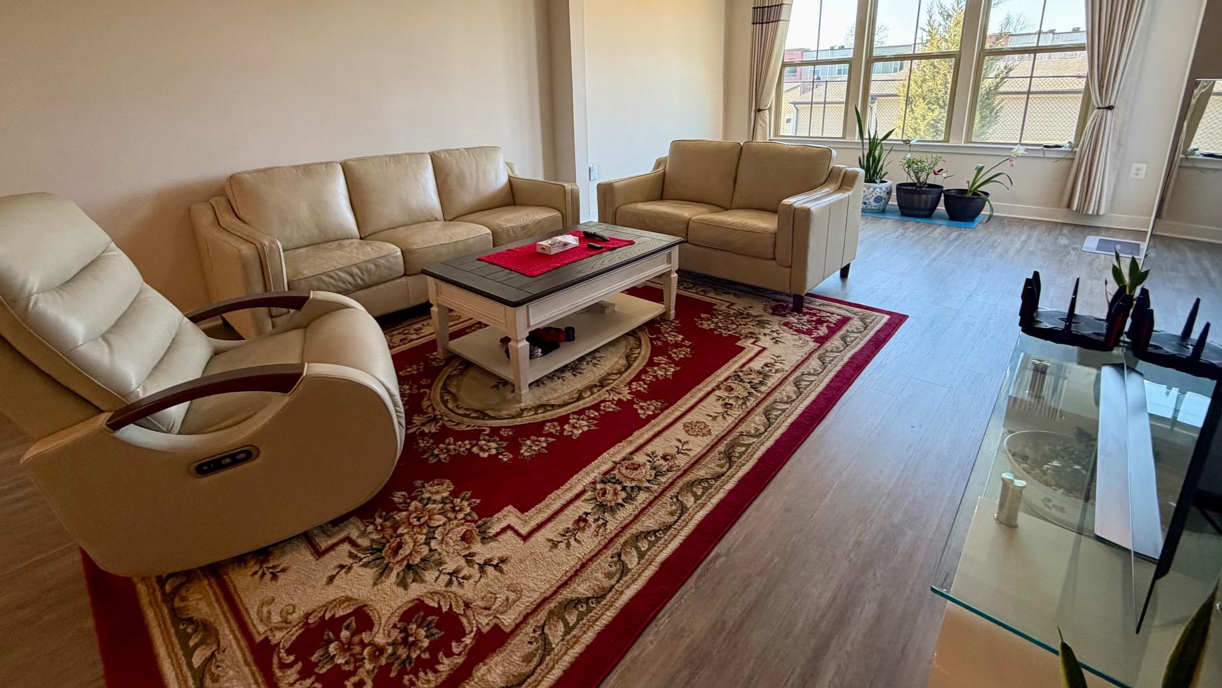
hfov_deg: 95.9
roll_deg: +1.1
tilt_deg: -15.2
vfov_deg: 62.5
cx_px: 590
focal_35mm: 17
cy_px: 234
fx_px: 551
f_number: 2.2
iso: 250
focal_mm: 2.22
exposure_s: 1/120
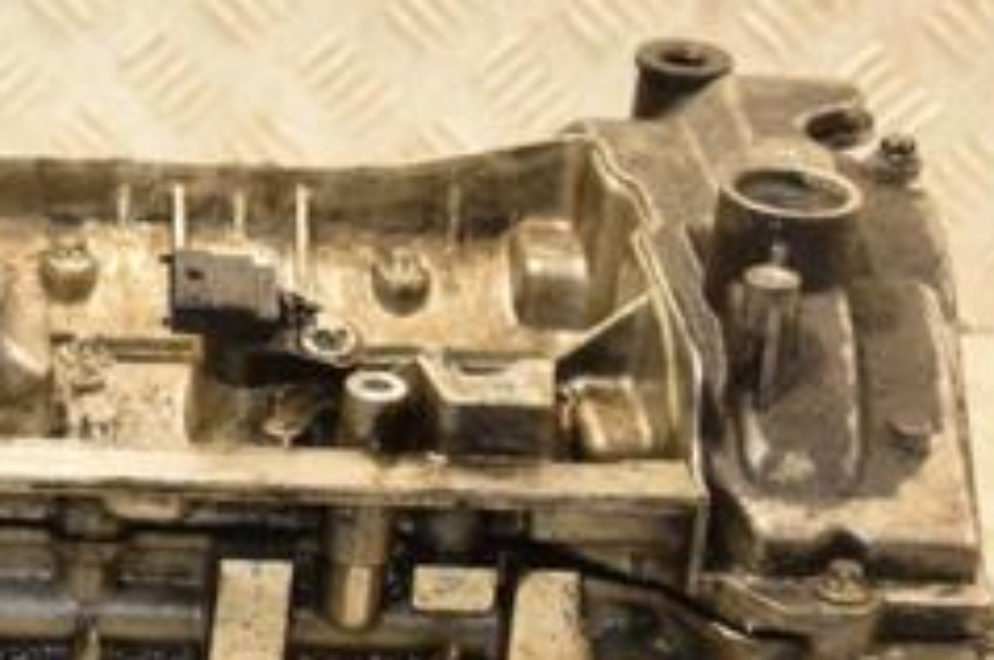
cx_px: -33
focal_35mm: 159
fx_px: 4384
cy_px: 518
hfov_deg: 12.8
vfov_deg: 8.6
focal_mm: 42
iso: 800
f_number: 4.8
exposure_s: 1/100
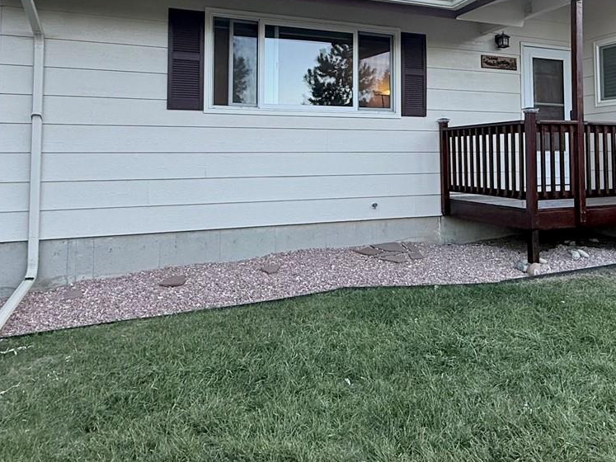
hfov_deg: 59.1
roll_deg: +0.2
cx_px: 388
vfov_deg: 45.6
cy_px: 131
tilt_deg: +3.2
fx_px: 534
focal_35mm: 30
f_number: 2.2
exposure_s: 1/273
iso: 64
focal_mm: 2.22
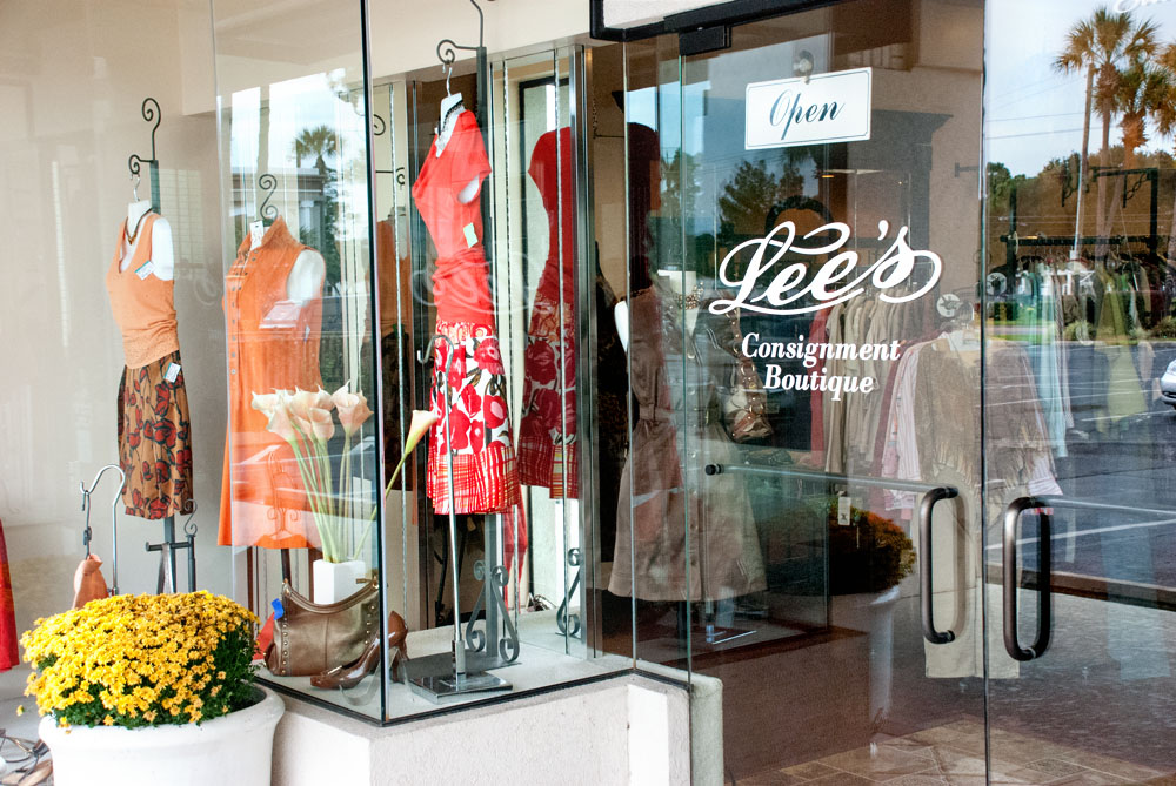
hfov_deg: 41.1
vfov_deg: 28.1
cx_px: 588
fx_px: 1570
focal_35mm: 48
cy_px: 393
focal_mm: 32
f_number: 8
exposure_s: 1/250
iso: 1600
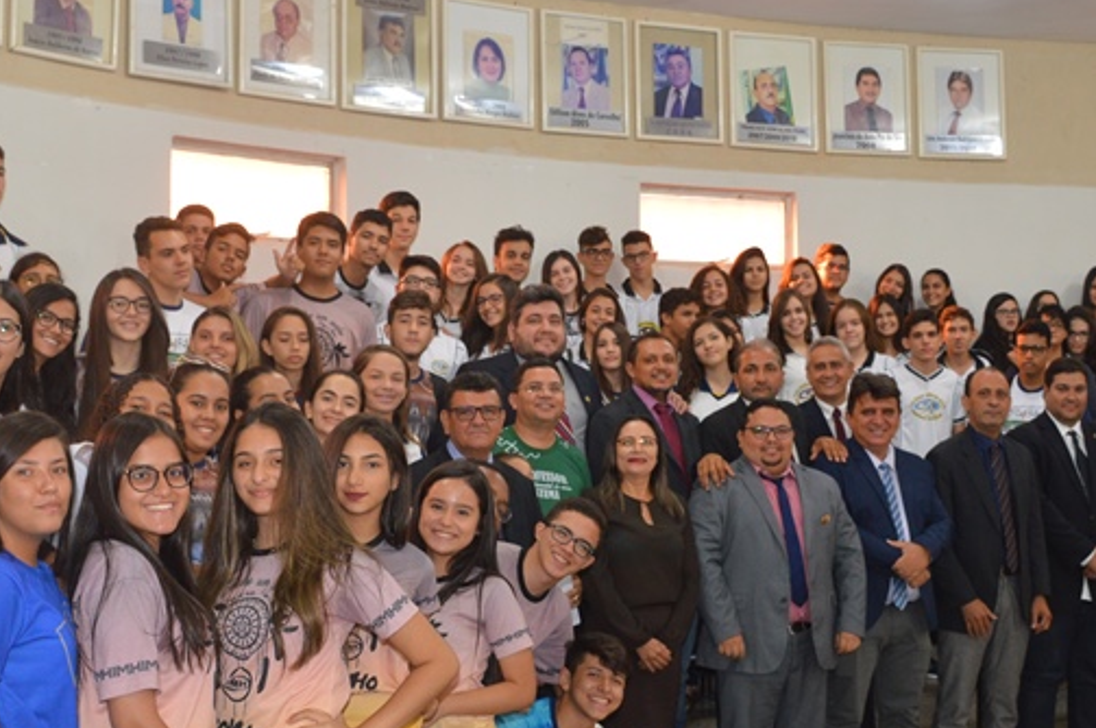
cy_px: 420
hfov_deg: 36.3
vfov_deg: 24.5
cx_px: 547
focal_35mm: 55
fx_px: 1672
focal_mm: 18
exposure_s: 1/60
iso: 450
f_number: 3.5
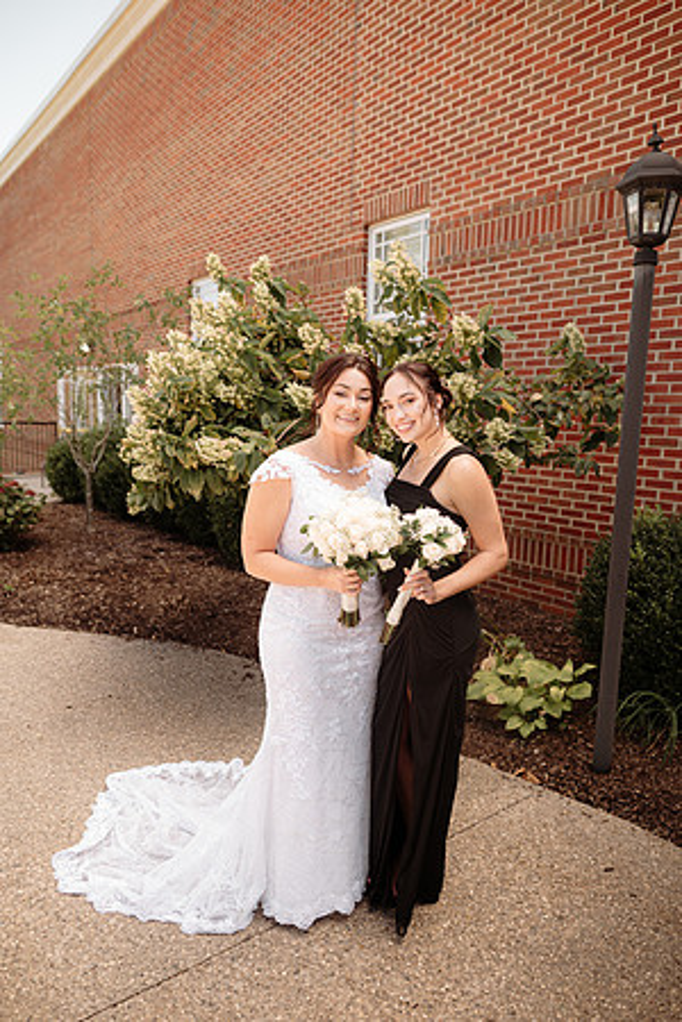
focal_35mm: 24
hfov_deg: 53.1
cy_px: 511
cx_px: 341
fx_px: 682
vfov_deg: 73.7
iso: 160
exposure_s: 1/500
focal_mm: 24
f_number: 2.8
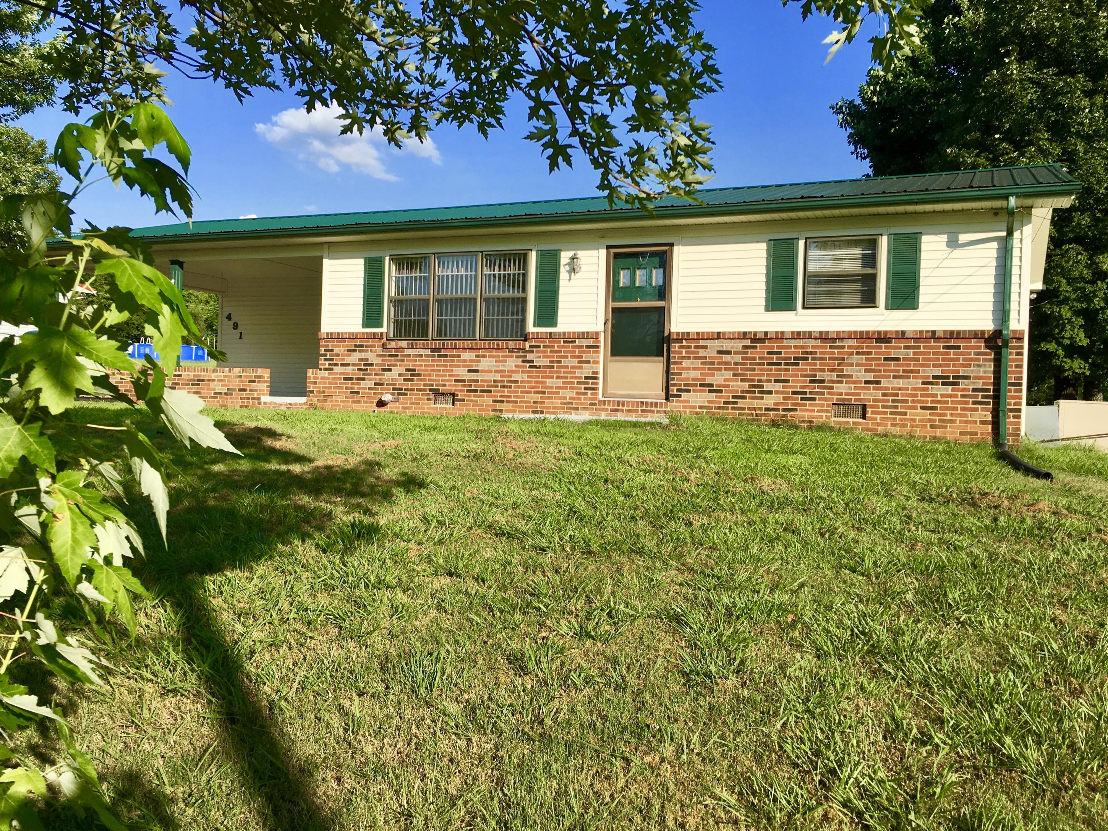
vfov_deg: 46.8
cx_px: 553
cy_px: 411
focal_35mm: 30
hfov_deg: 60.0
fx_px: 960
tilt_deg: +1.2
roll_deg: -2.0
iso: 25
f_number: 2.2
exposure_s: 1/1479
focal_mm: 4.15
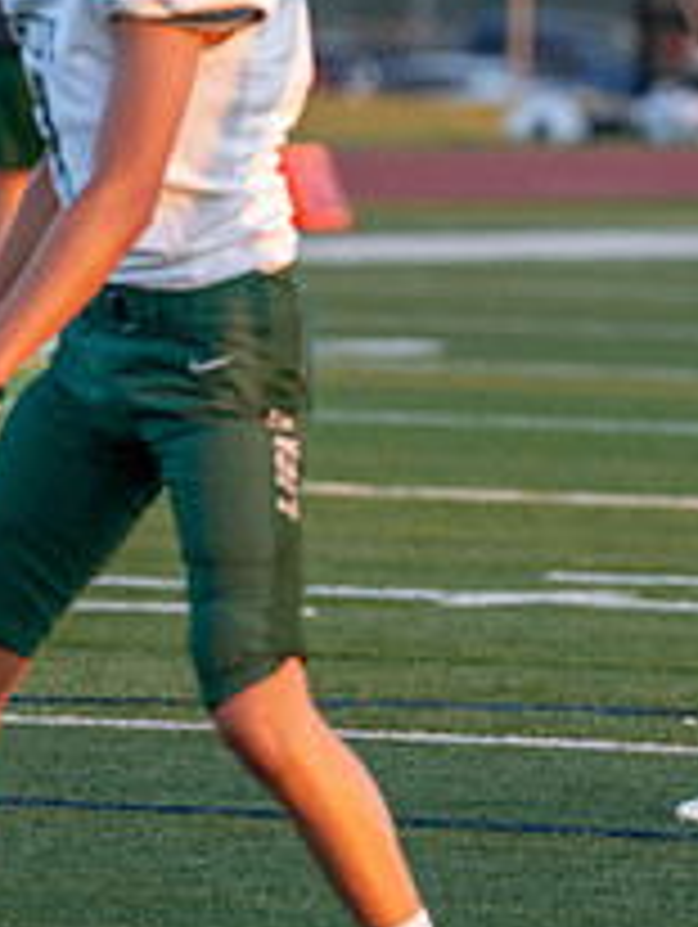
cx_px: 811
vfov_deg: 3.6
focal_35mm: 557
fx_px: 14944
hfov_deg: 2.7
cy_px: 74
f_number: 2.8
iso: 800
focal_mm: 146
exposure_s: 1/1600
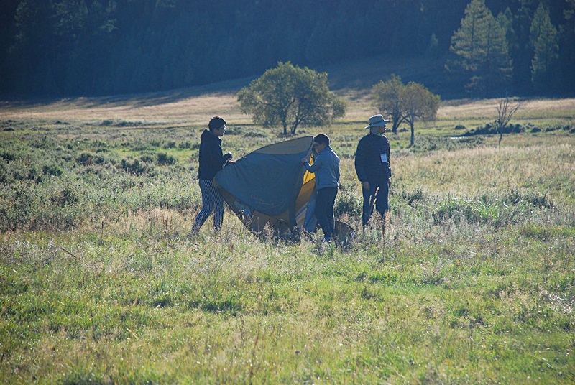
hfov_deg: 10.1
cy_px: 192
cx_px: 288
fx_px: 3239
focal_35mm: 202
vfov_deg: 6.8
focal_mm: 135
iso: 400
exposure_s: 1/1250
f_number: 5.6
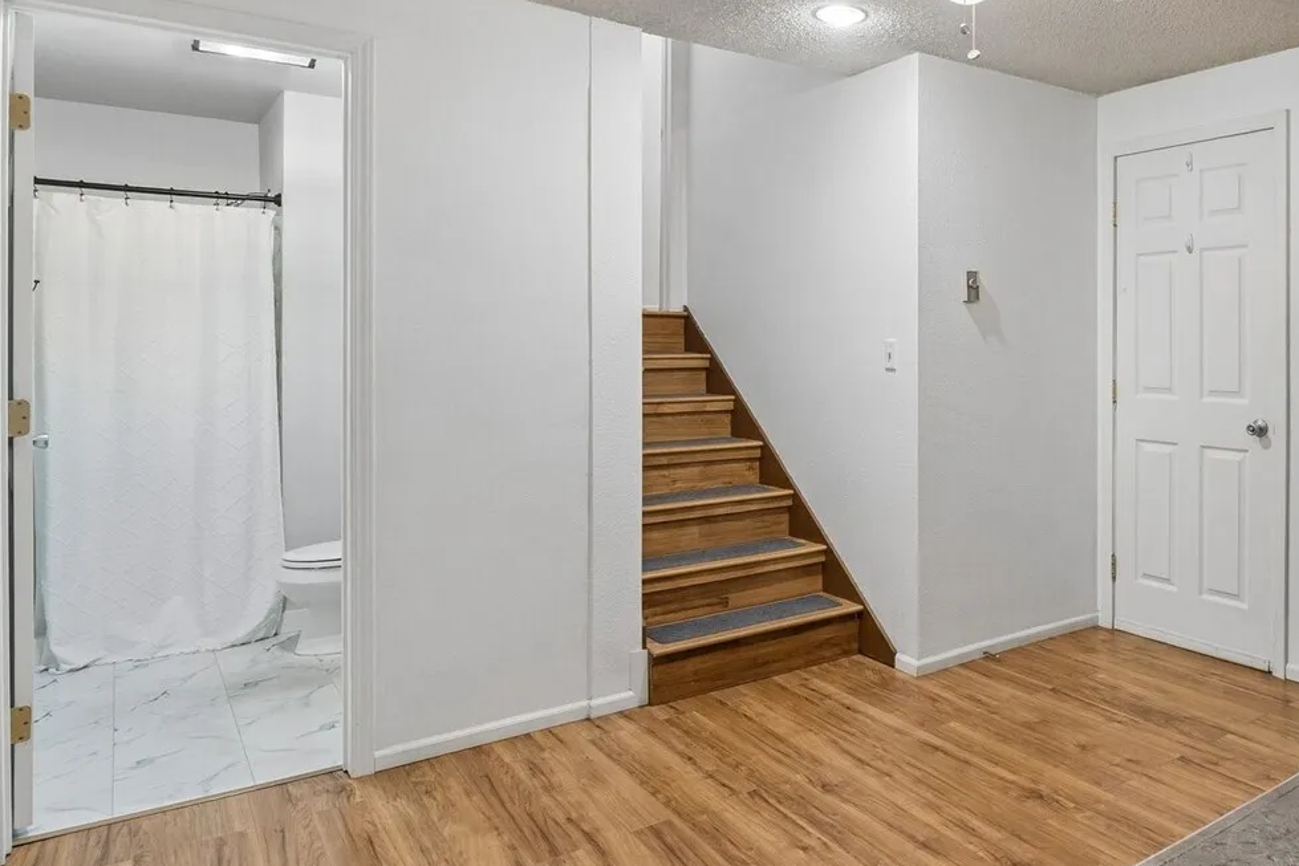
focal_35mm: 26
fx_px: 938
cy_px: 363
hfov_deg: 66.1
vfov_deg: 49.4
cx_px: 935
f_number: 9
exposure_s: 1/1.25
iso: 250
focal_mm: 10
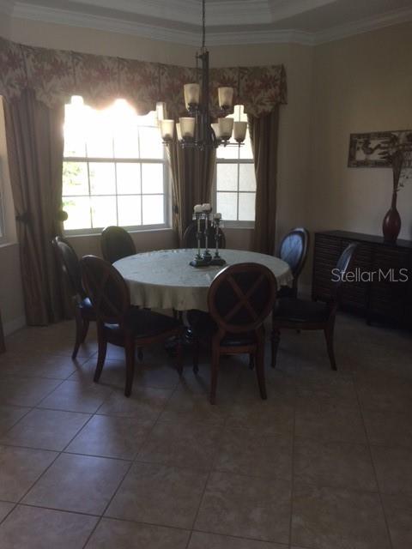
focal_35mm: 29
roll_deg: +0.8
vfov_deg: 61.7
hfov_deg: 48.2
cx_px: 206
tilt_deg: -12.8
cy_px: 274
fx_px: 460
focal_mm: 4.15
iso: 32
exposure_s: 1/15
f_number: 2.2
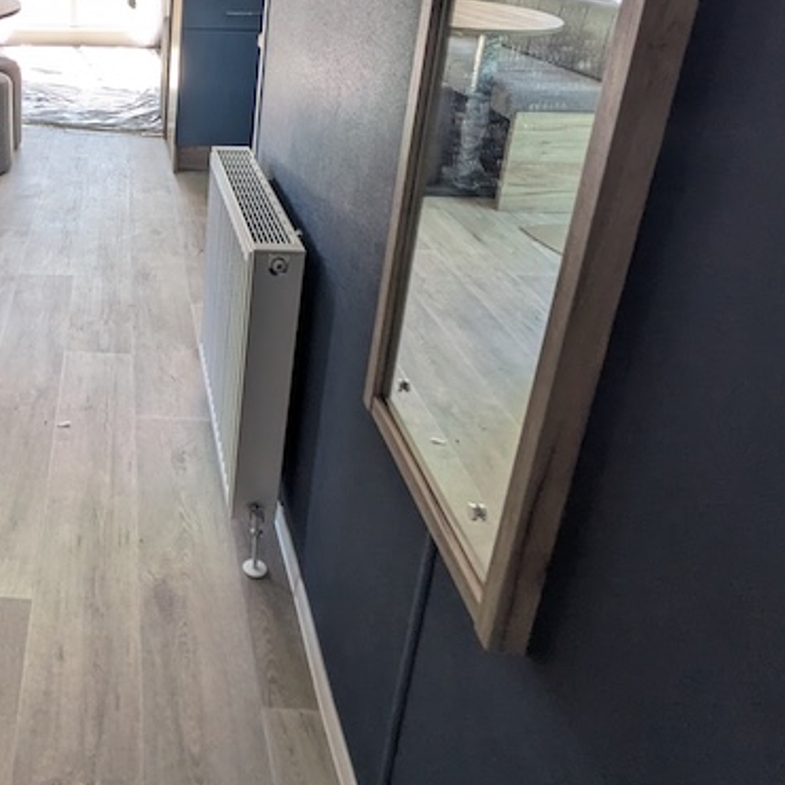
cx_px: 57
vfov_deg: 50.8
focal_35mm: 30
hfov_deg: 47.6
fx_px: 770
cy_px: 161
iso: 42
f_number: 2.2
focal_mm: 1.83
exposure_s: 1/110
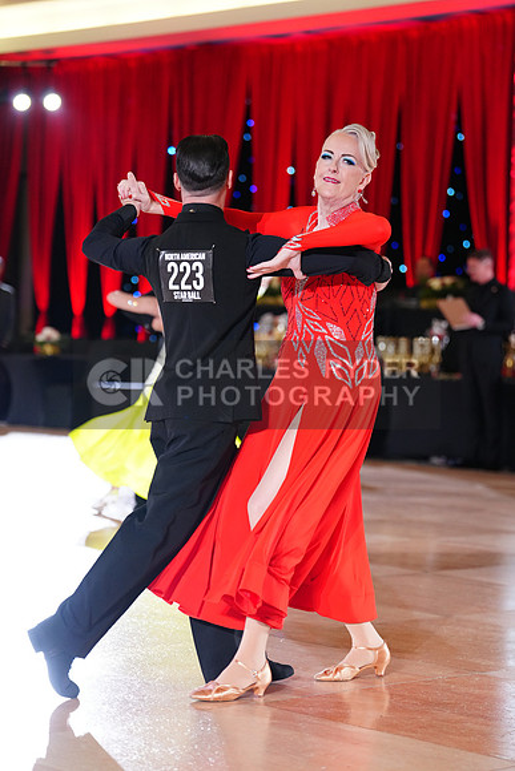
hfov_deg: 14.4
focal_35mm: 95
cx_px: 258
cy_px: 386
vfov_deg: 21.5
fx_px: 2037
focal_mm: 95
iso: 2500
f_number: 2.8
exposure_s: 1/400
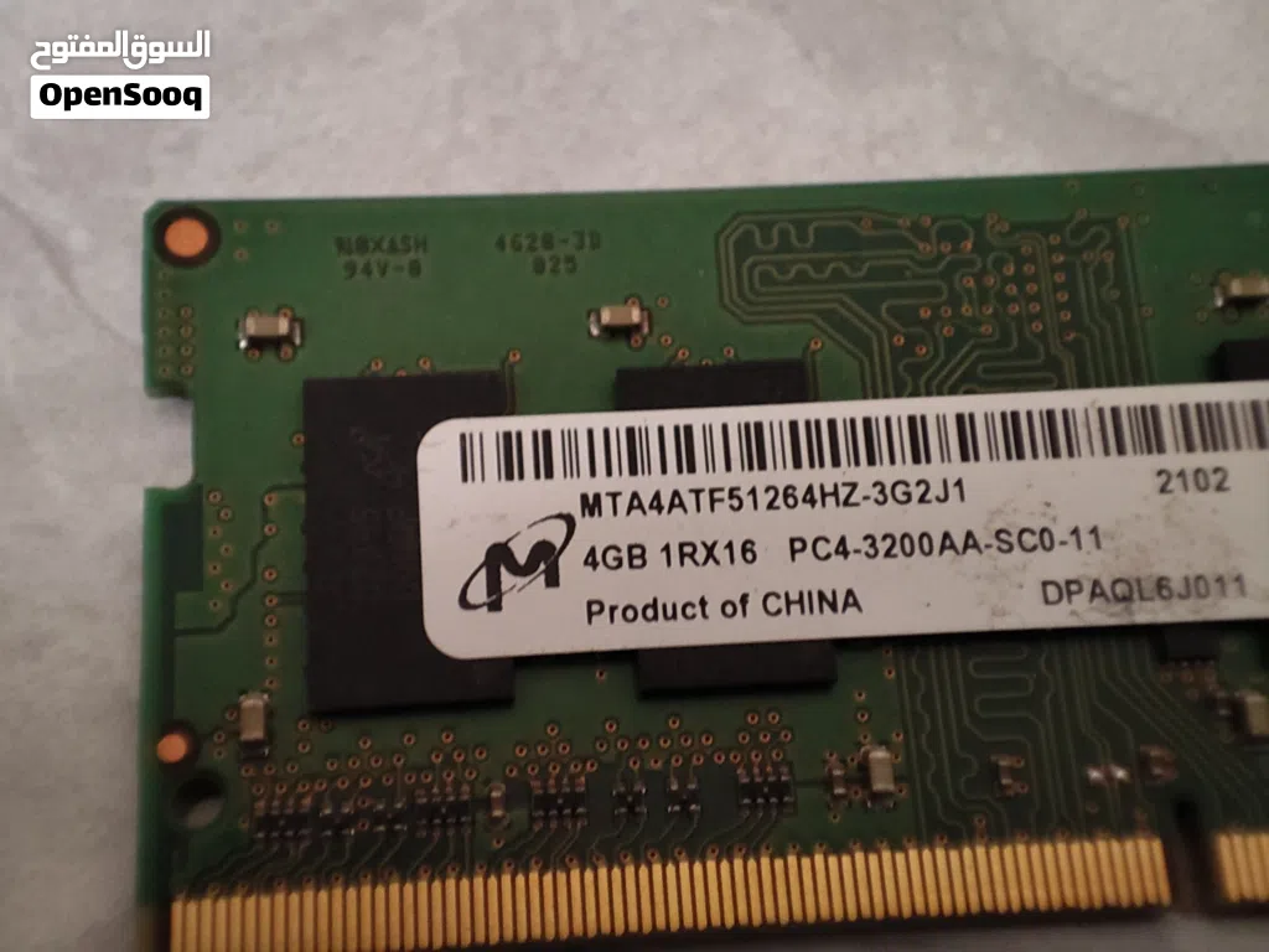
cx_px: 634
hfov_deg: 38.9
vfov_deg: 29.7
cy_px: 476
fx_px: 1796
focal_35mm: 49
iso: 499
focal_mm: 4.1
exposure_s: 1/25
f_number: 2.4
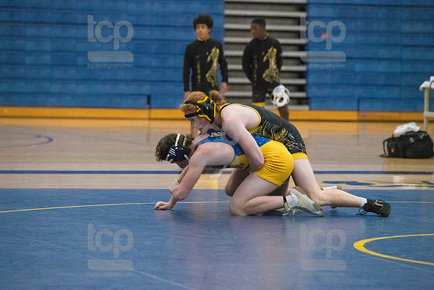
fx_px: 2351
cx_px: 217
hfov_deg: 10.5
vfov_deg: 7.0
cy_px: 145
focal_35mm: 195
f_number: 4.5
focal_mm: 195
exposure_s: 1/1250
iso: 8000
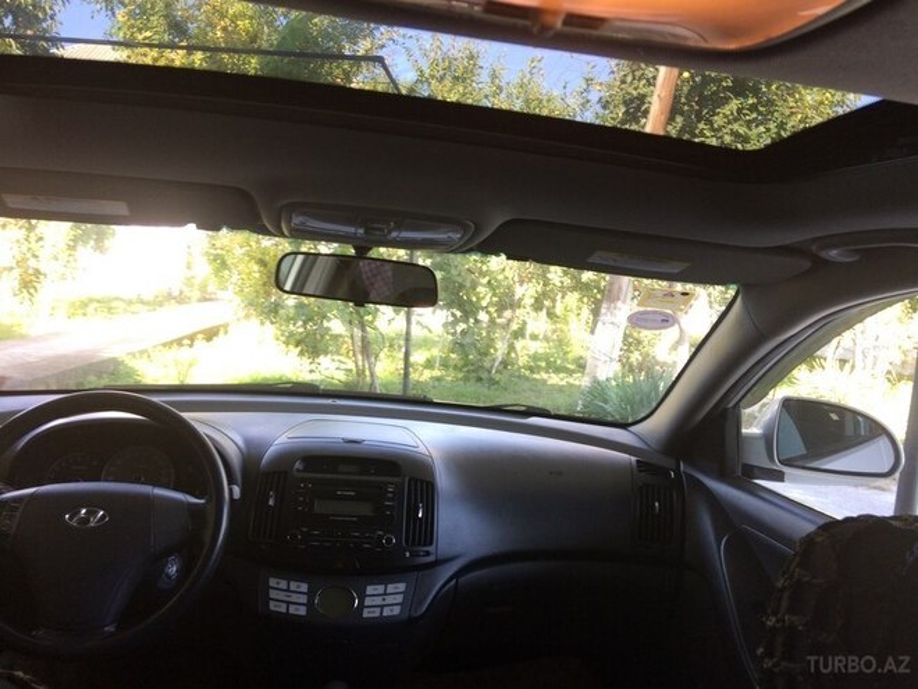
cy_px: 344
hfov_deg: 61.7
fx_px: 769
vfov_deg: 48.2
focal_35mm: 29
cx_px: 459
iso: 40
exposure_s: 1/50
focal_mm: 4.15
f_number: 2.2
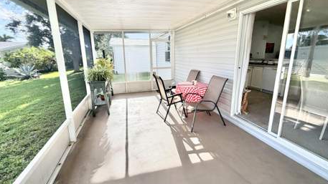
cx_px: 171
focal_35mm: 16
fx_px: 139
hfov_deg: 99.3
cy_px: 83
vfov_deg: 66.9
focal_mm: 2.22
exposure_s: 1/502
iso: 50
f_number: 2.2
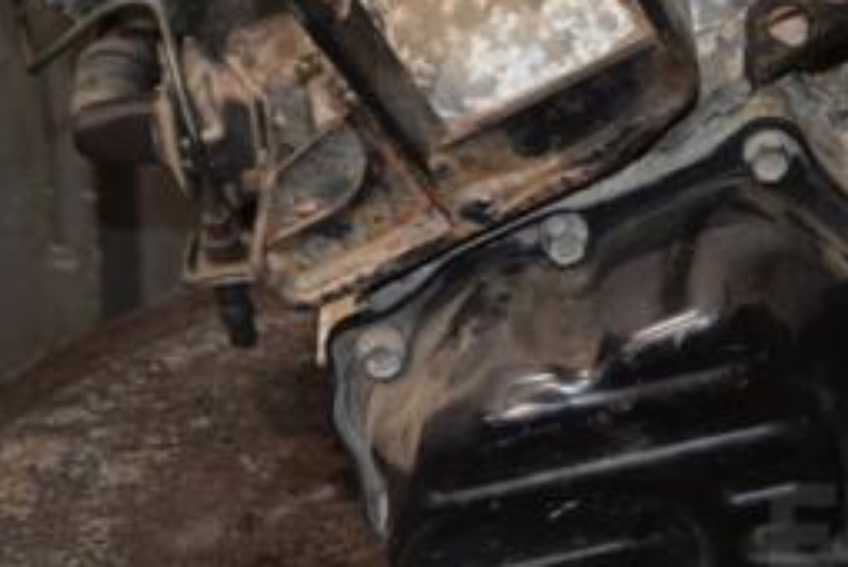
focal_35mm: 92
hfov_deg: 21.8
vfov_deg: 14.8
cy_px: 90
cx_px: 708
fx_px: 2170
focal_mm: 26
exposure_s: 1/60
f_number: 5
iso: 800
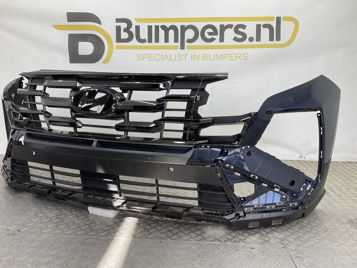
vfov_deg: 48.2
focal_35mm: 29
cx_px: 178
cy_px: 134
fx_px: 299
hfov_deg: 61.7
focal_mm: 3
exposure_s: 1/120
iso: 20
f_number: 1.8
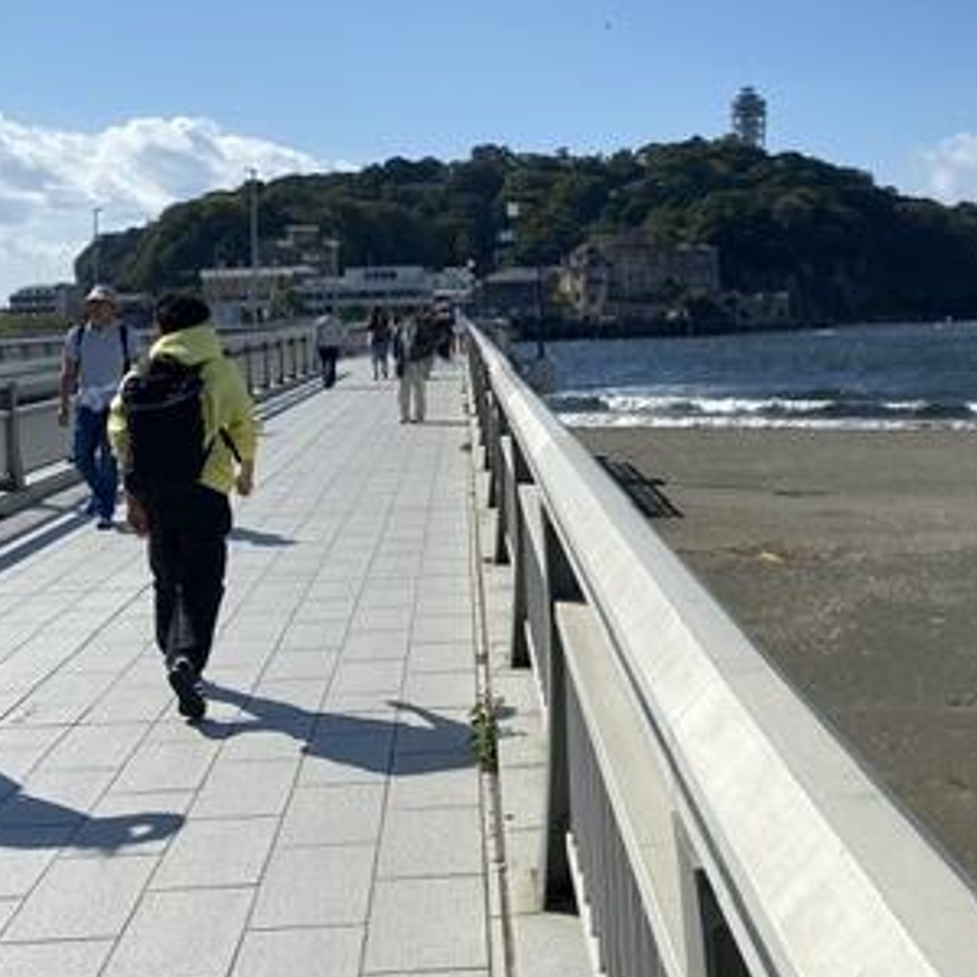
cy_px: 238
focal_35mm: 49
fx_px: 1565
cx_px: 606
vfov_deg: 33.9
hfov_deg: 34.5
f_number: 1.8
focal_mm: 4.2
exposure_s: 1/6061
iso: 32
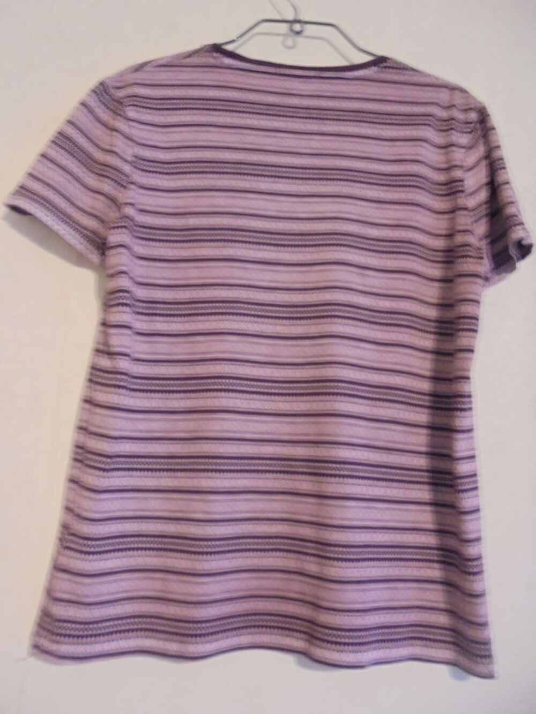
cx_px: 268
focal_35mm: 26
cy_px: 357
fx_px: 537
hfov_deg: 53.1
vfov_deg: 67.3
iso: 400
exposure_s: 1/6
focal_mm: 4.6
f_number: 3.5
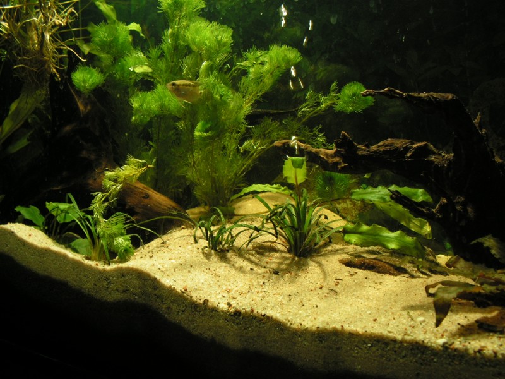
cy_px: 190
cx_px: 252
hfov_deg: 51.4
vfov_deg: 39.7
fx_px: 525
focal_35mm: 36
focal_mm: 6
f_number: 3.2
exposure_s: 1/40
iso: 64
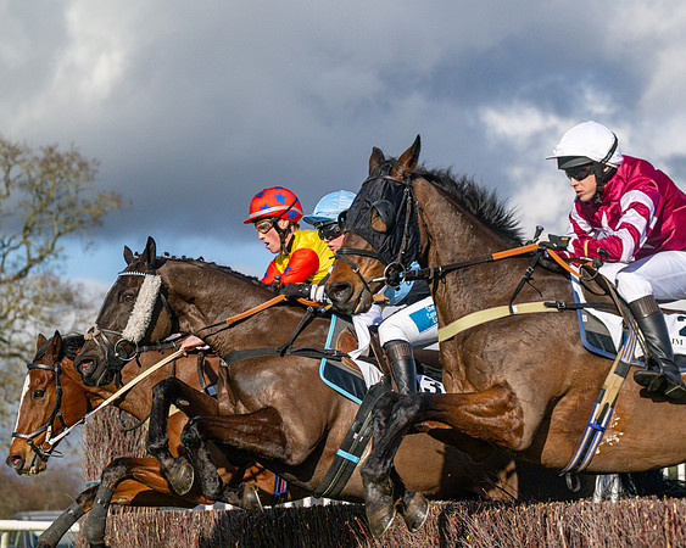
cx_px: 421
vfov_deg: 12.0
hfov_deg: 15.0
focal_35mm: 128
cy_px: 285
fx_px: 2605
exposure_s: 1/8000
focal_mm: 98
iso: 400
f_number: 4
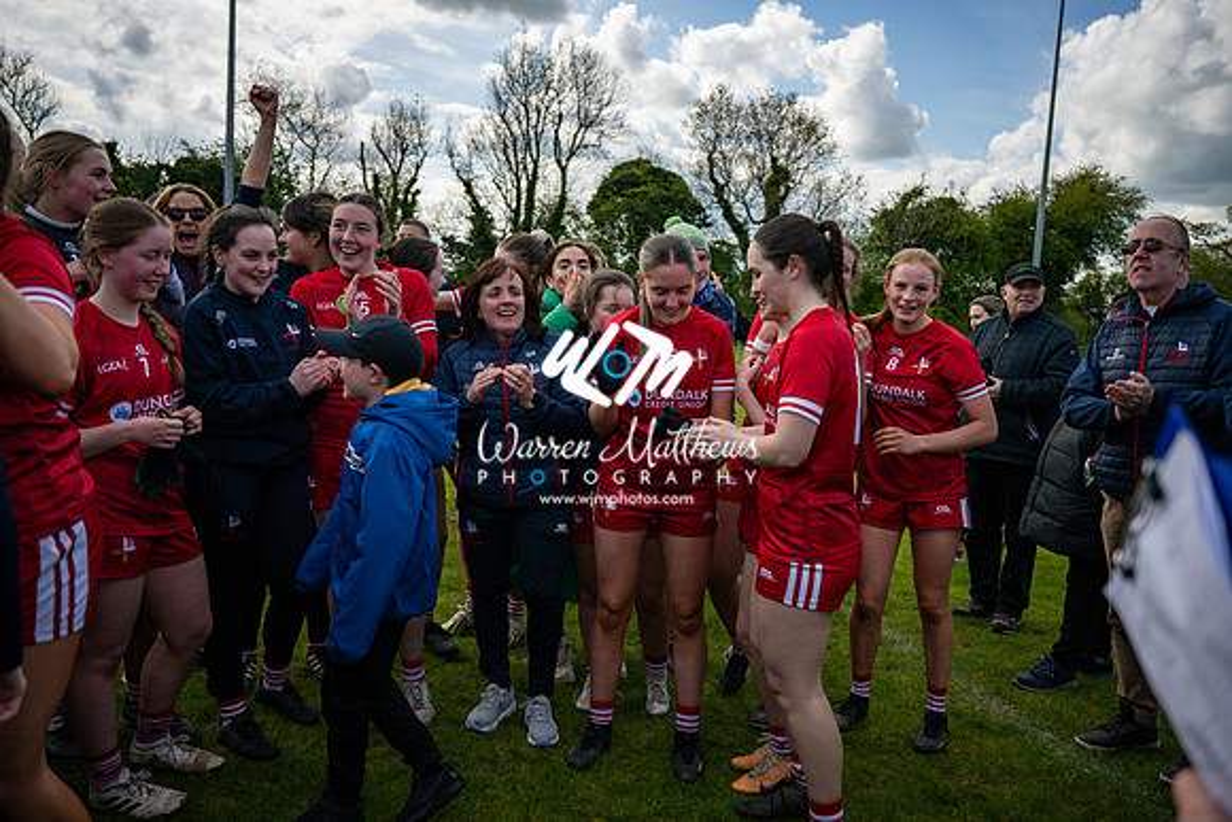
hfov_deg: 62.8
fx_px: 1010
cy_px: 411
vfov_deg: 44.3
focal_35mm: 30
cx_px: 616
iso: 125
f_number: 2.8
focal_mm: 29.5
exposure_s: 1/6400
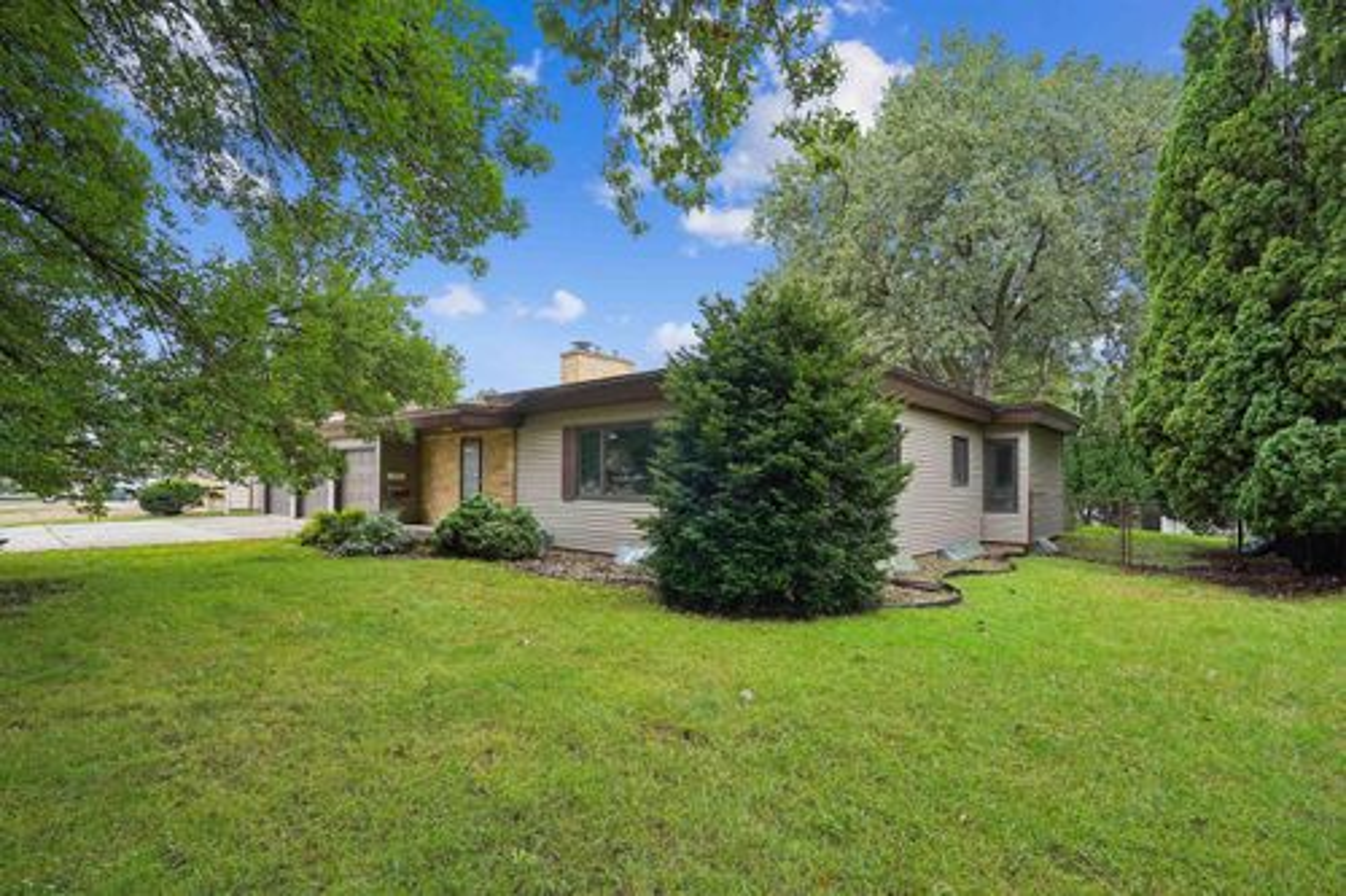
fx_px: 598
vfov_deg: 73.7
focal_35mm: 16
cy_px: 448
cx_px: 673
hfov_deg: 96.8
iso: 400
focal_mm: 16
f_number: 9
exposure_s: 1/100
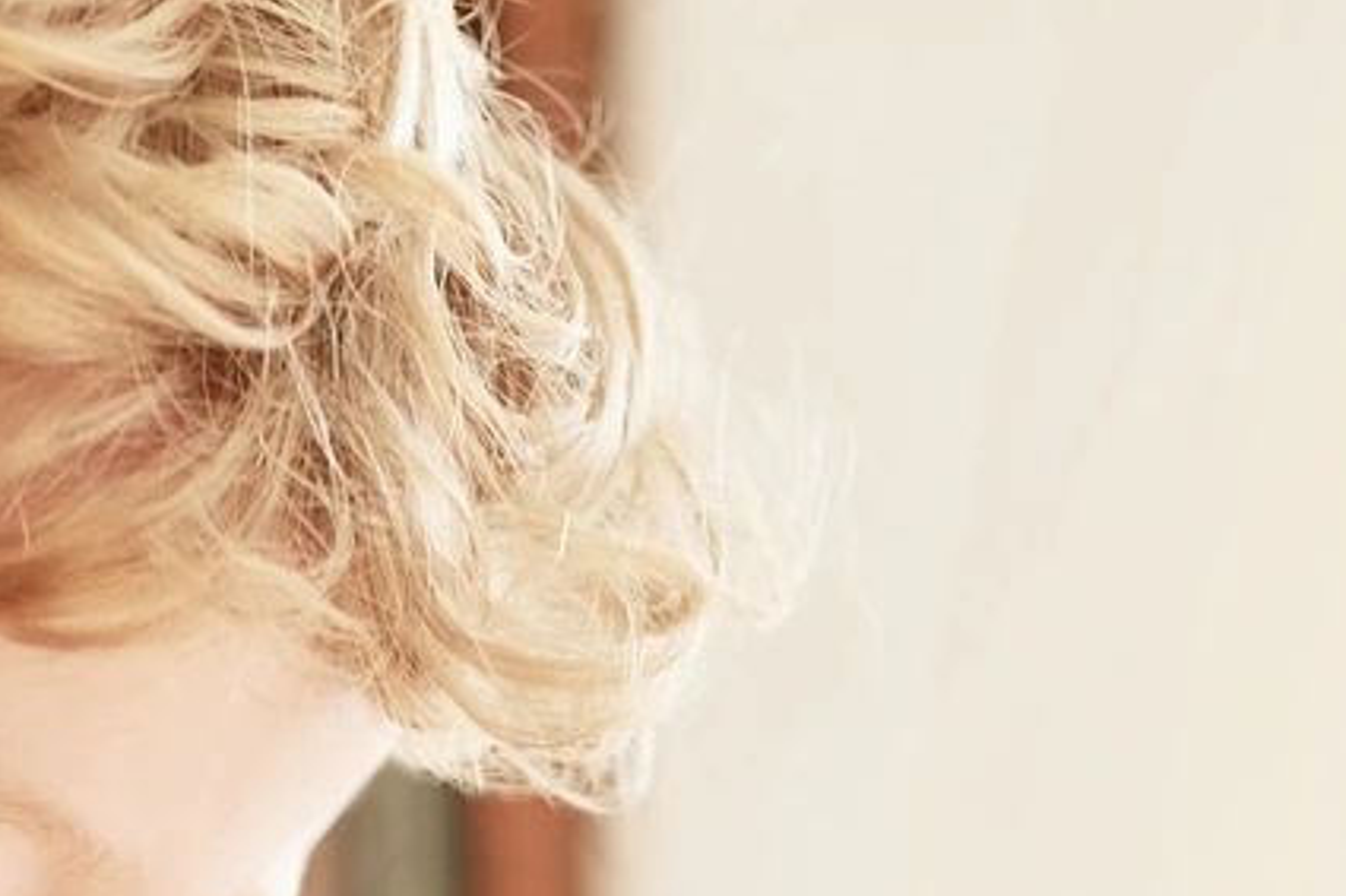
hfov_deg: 9.7
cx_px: 326
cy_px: 2470
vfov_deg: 6.1
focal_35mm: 211
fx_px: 7886
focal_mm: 35
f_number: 2.2
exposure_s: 1/125
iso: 200
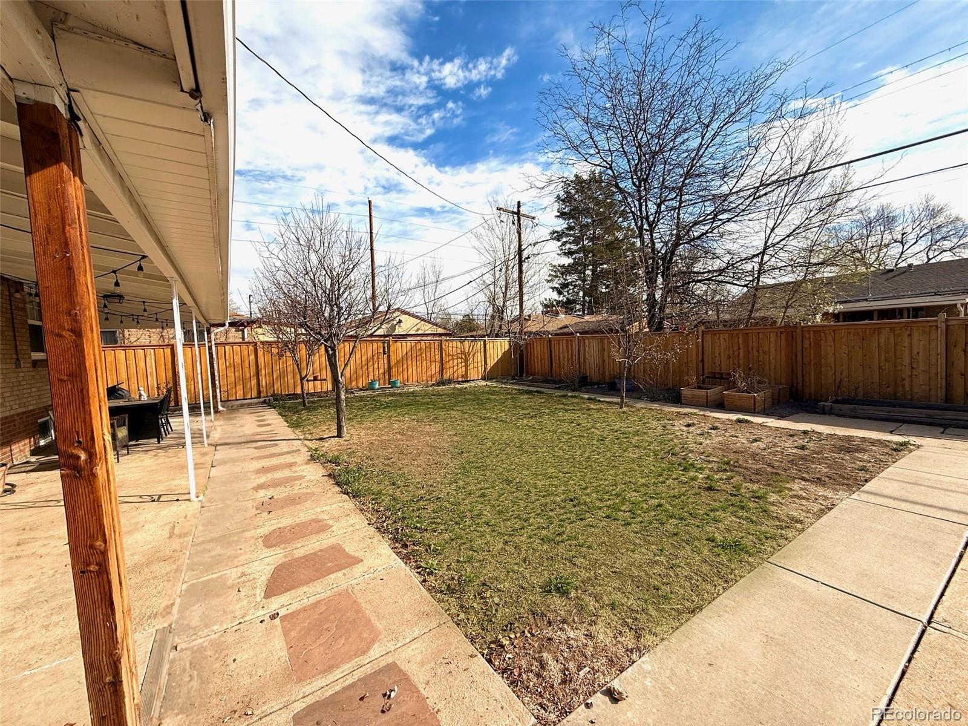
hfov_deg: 102.1
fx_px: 391
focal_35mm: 14
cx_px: 484
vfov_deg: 85.7
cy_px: 363
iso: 50
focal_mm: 2.22
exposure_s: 1/1848
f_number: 2.2
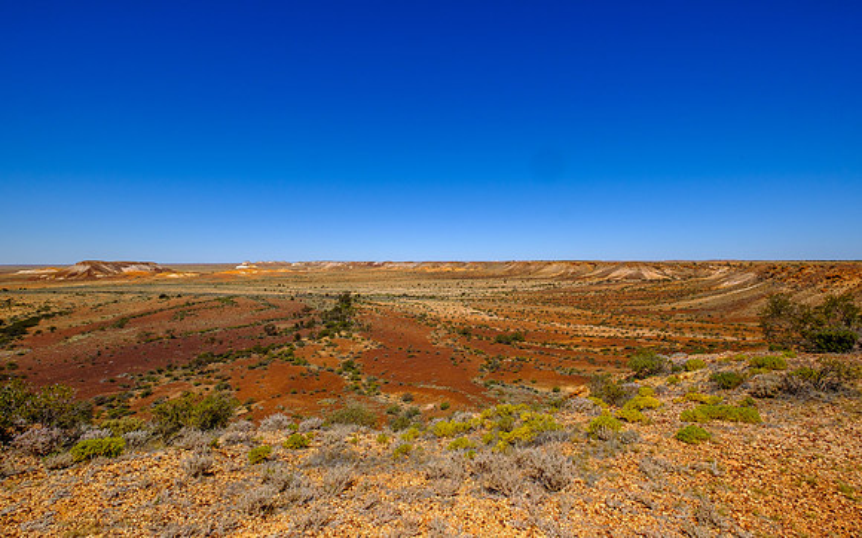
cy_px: 255
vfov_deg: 73.1
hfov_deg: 99.9
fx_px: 362
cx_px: 431
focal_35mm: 15
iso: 200
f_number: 8
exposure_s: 1/1100
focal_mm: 10
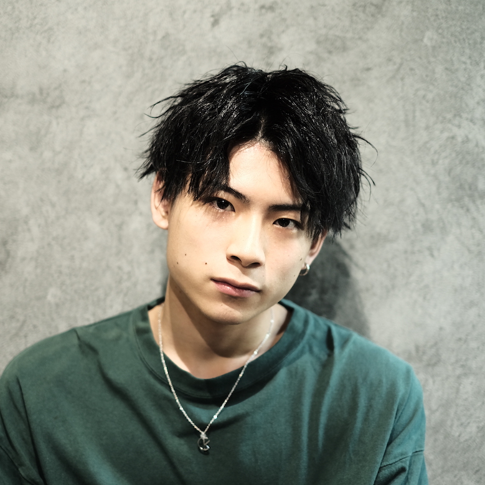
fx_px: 1173
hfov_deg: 23.4
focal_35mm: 74
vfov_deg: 23.4
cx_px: 219
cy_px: 236
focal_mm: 35
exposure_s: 1/125
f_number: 1.4
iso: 500
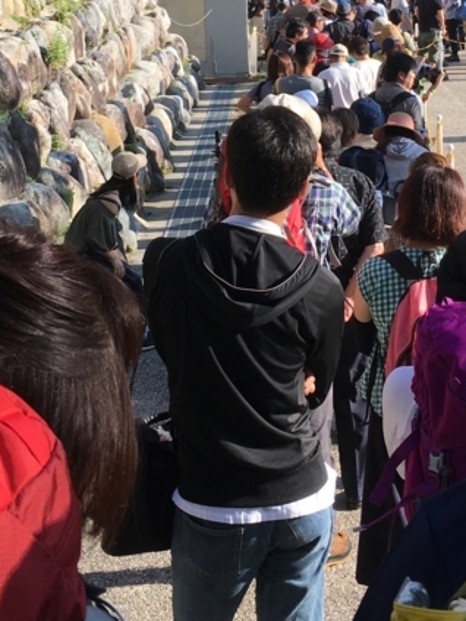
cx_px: 292
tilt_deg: -9.0
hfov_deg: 21.0
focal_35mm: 70
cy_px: 56
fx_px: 1256
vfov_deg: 26.8
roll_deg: +3.3
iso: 25
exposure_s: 1/605
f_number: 2.2
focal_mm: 4.15
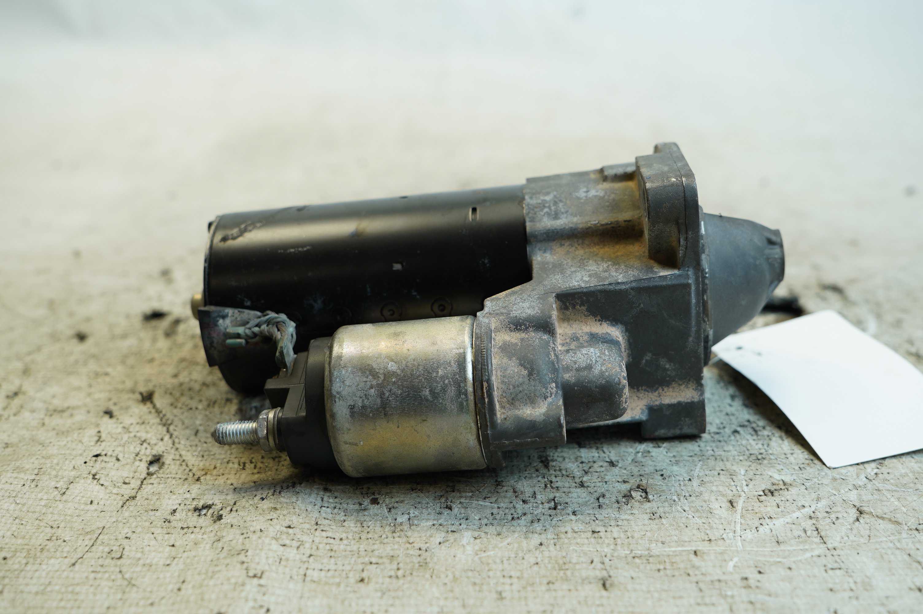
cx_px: 462
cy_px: 307
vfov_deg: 33.3
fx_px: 1025
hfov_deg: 48.5
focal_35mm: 40
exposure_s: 1/60
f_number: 4
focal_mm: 27
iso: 200
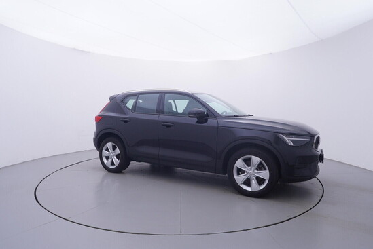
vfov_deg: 56.2
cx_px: 186
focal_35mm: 22
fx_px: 233
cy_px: 124
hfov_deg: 77.3
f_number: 5
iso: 200
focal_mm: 15
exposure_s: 1/80
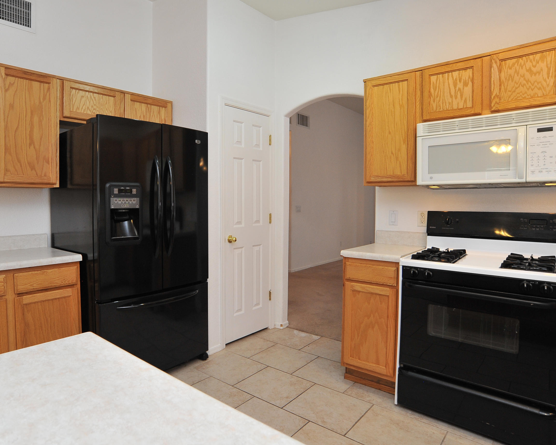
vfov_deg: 63.1
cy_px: 208
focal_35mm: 22
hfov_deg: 74.3
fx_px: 362
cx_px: 227
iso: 1000
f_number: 8
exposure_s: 1/30
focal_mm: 18
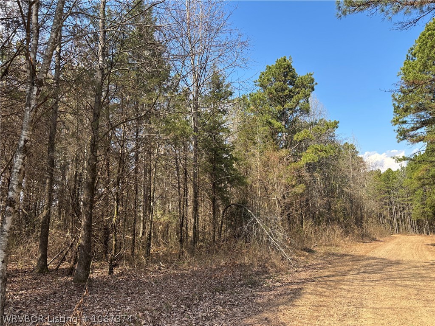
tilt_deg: +9.4
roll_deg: +0.0
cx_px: 218
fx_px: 327
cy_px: 163
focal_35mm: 26
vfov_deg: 53.1
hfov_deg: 67.3
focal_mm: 5.96
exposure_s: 1/1139
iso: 50
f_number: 1.6
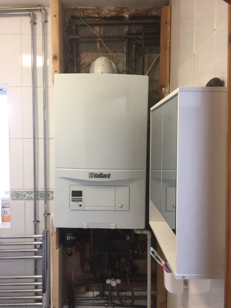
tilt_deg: -2.4
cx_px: 116
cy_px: 154
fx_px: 258
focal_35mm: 29
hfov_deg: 48.2
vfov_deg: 61.7
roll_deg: +0.0
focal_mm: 4.15
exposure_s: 1/33
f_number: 2.2
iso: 80
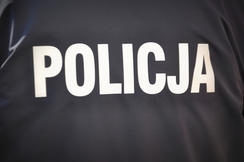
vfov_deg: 8.7
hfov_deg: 13.1
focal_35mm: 158
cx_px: 122
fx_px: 1066
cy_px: 81
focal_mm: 105
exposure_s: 1/160
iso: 200
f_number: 6.3
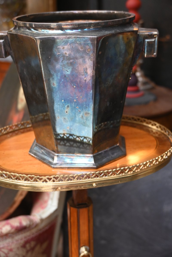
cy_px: 128
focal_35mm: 47
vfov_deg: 41.7
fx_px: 339
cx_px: 86
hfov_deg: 28.5
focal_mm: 31.5
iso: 720
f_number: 4
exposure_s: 1/125
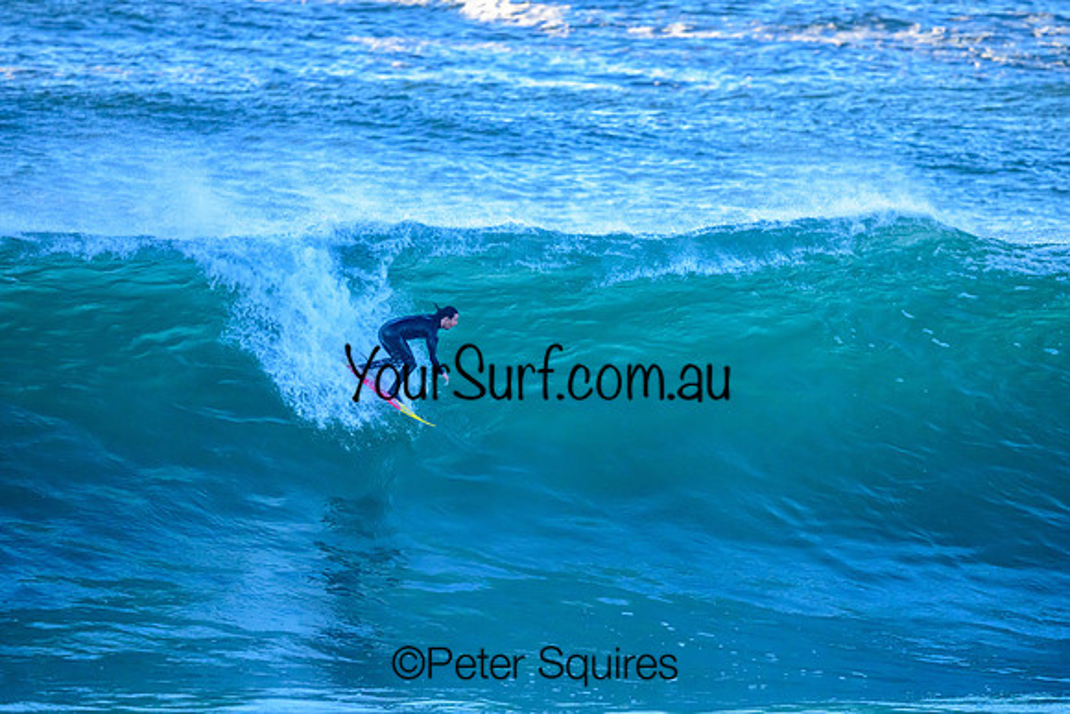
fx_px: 23782
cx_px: 535
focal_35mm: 800
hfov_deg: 2.6
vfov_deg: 1.7
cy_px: 357
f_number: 8
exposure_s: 1/2000
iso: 3600
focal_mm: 800
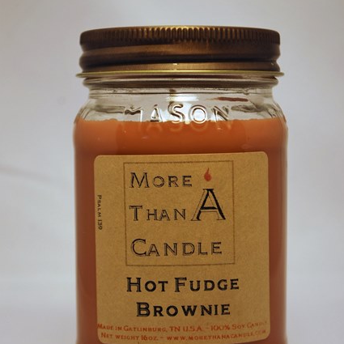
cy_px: 200
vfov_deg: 16.5
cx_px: 172
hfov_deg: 16.5
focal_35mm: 106
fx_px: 1188
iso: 200
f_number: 5.6
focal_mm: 55
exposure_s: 1/125
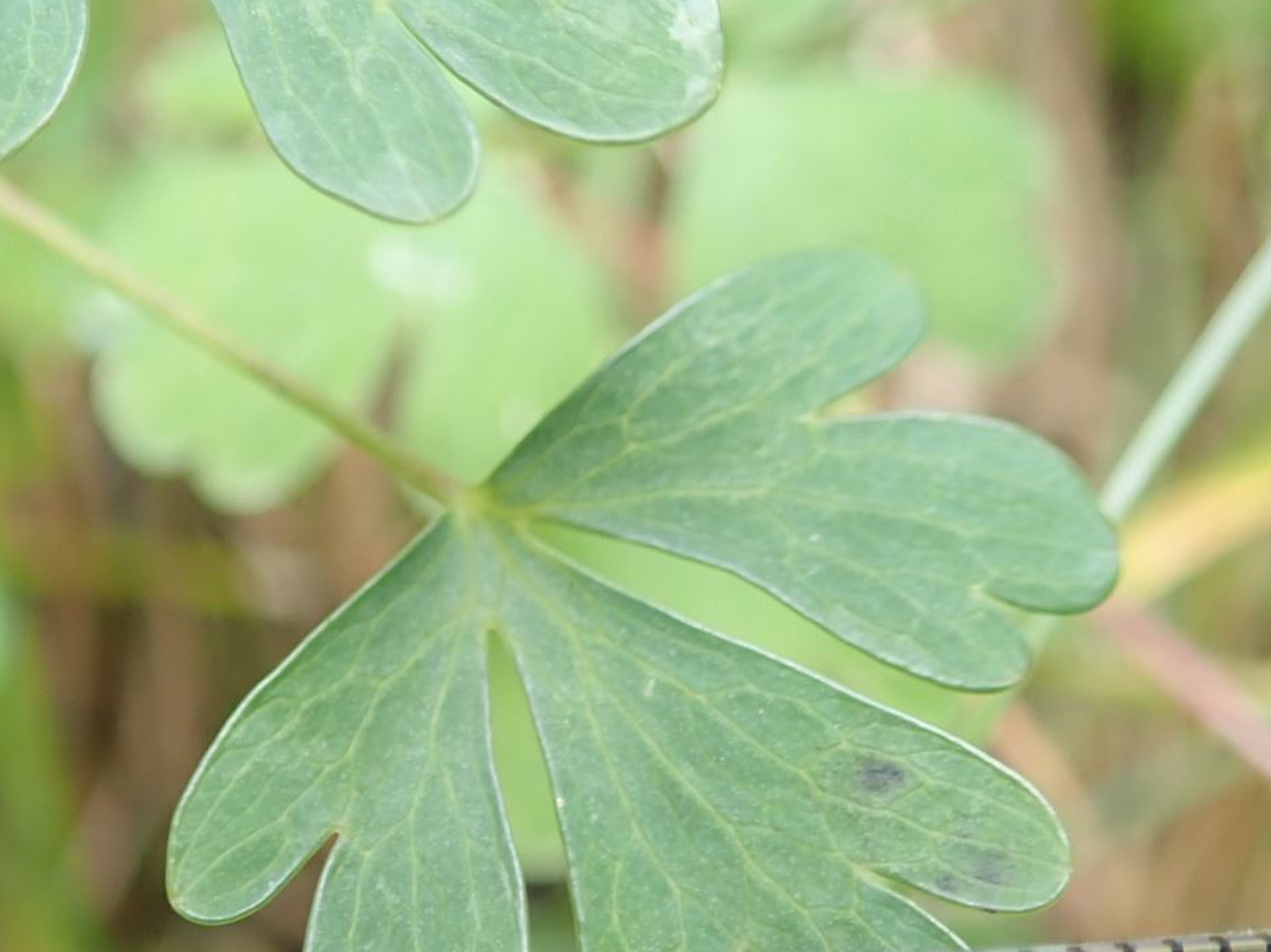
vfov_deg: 22.5
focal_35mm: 64
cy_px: 802
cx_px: 503
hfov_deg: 30.2
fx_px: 2349
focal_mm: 5.5
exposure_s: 1/125
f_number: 2.3
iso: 200
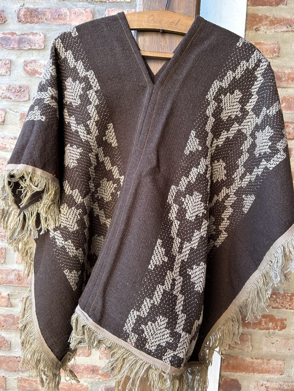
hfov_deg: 53.1
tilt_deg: -4.0
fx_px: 294
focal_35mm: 26
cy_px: 196
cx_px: 147
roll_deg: -3.2
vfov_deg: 67.3
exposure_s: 1/121
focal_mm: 5.7
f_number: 1.5
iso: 80
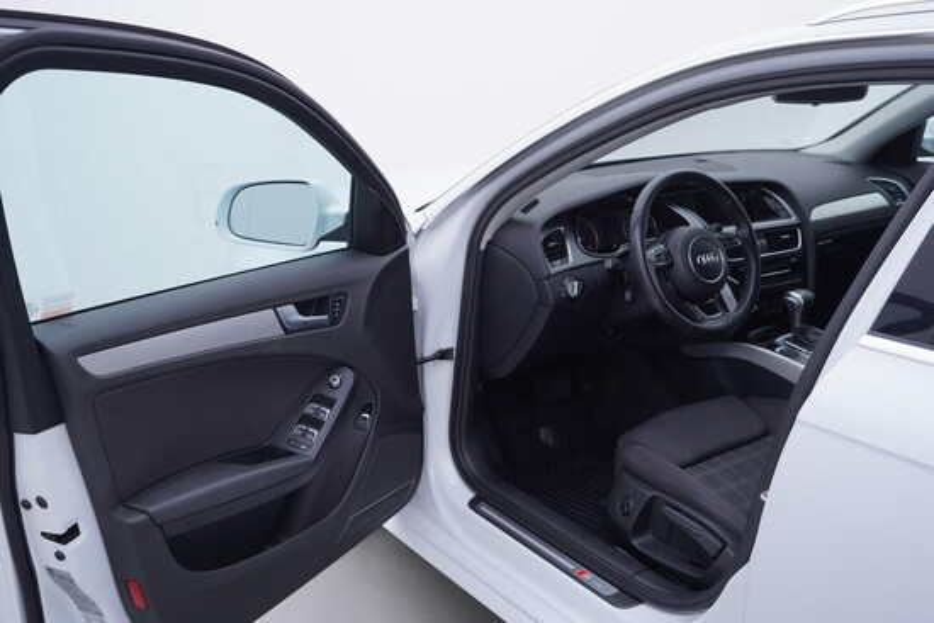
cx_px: 467
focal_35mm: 36
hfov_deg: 53.1
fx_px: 934
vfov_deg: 36.9
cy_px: 312
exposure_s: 1/60
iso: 125
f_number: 3.5
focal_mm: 24
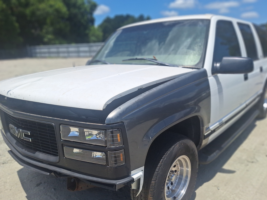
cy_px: 117
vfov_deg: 51.1
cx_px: 123
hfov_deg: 65.2
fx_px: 208
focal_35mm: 27
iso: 40
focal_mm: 5.54
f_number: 1.8
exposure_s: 1/5848
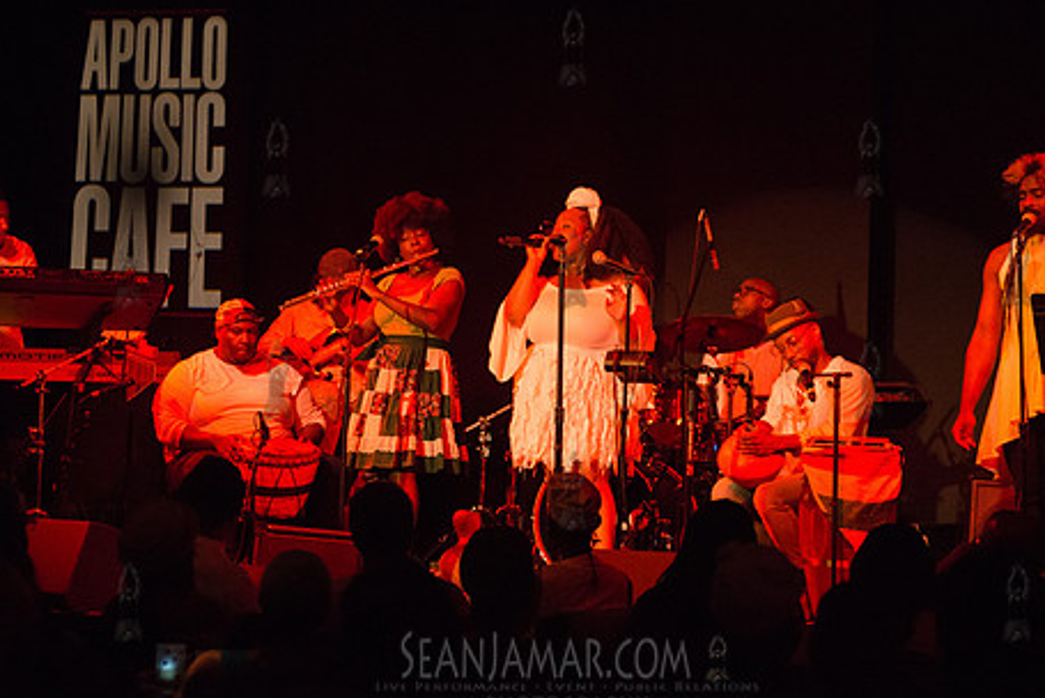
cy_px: 267
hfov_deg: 20.0
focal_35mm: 102
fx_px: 2963
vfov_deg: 13.4
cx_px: 572
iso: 4000
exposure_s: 1/200
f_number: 2.8
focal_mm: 80
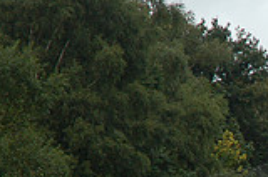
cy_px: 294
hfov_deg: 5.4
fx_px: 2831
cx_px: 441
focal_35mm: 381
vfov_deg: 3.6
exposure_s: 1/500
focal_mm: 70
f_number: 4.5
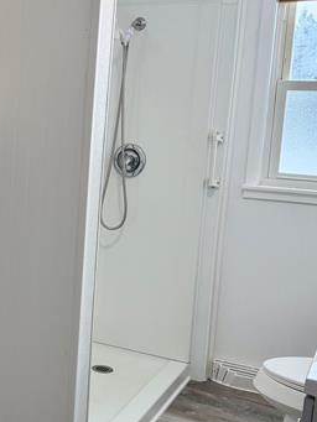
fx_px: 659
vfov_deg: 35.5
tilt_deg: -8.5
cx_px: 20
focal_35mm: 54
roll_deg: -2.8
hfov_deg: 26.0
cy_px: 217
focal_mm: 6.76
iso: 160
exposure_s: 1/225
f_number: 1.78
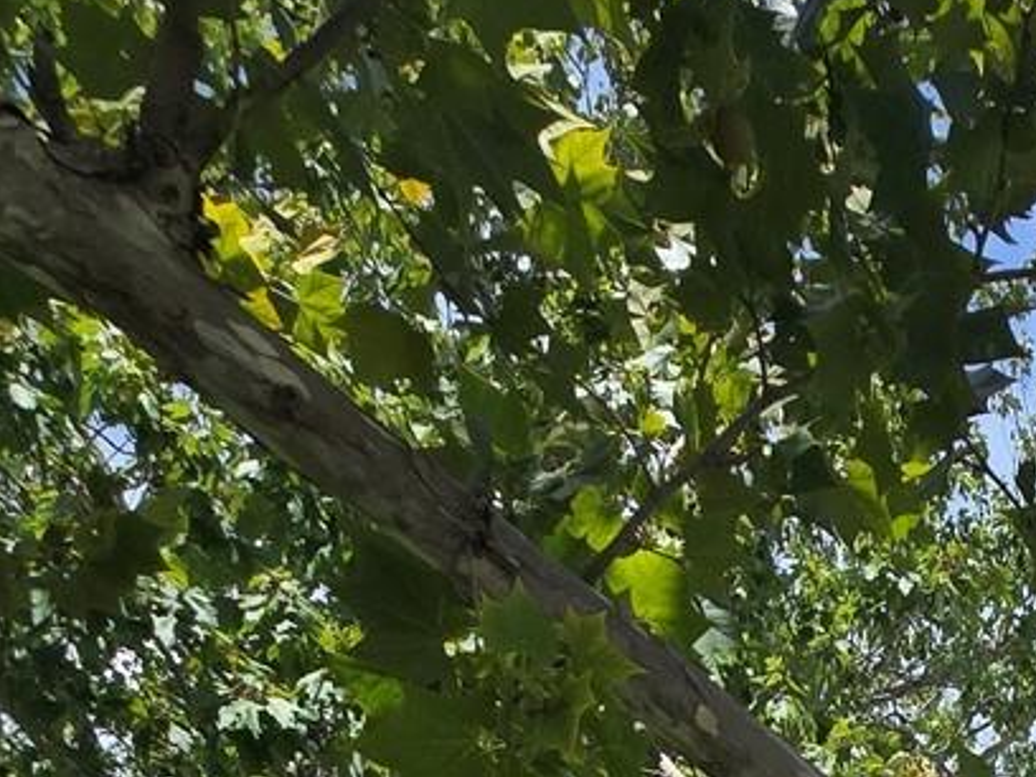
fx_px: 1526
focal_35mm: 51
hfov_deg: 30.1
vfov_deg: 19.7
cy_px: 1450
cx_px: 1336
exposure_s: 1/2240
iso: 50
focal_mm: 2.2
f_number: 2.2
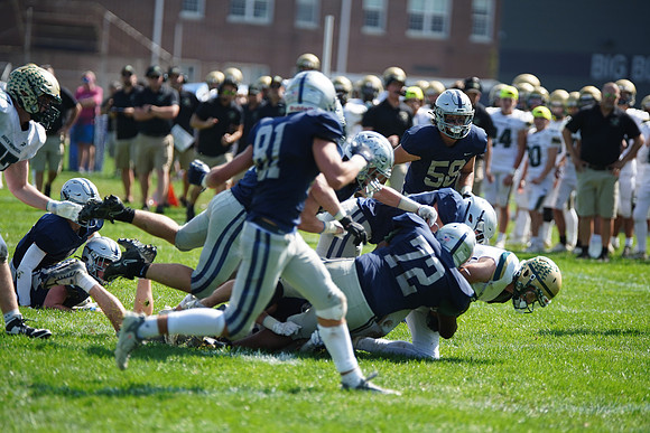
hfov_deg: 8.8
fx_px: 4226
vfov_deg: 5.9
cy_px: 216
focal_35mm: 234
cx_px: 325
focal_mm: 234
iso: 400
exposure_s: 1/2500
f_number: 2.8
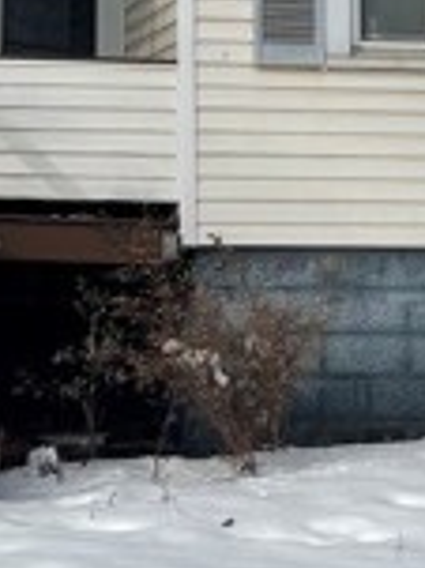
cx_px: 147
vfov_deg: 14.9
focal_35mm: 127
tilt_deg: +10.6
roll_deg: -0.3
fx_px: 2082
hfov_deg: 11.6
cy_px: -166
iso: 32
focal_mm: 5.1
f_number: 1.6
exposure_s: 1/6579
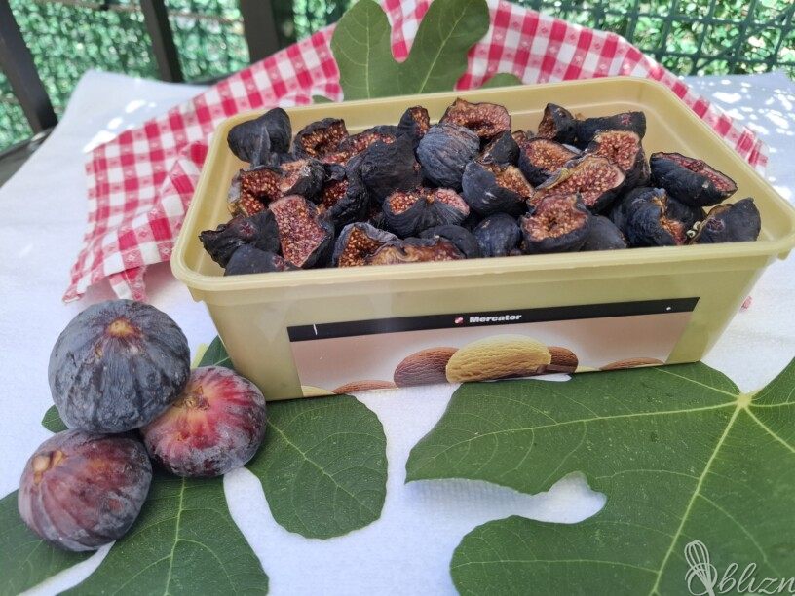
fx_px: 528
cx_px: 398
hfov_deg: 73.9
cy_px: 298
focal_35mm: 23
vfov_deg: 58.9
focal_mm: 5.54
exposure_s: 1/333
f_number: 1.8
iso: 50
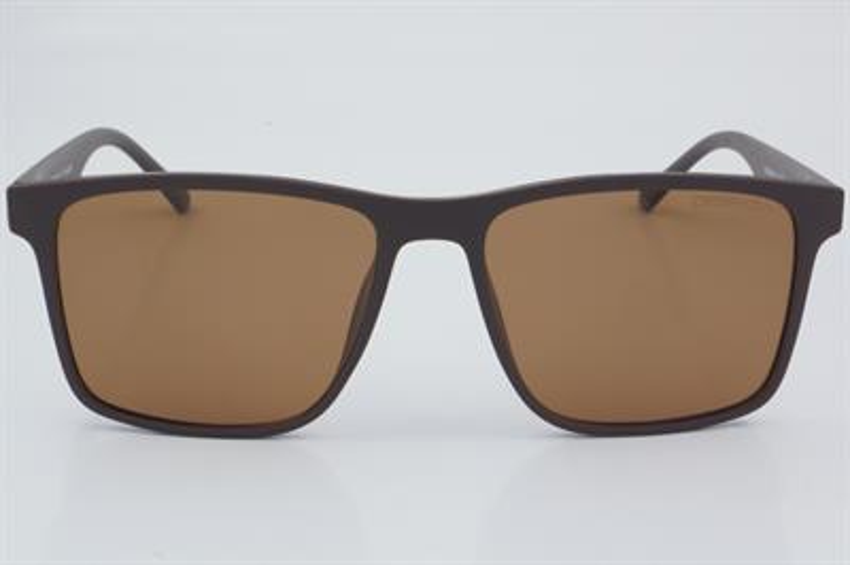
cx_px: 425
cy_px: 282
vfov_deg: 16.5
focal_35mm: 82
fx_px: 1946
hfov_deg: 24.6
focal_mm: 55
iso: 100
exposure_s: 1/3
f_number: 32
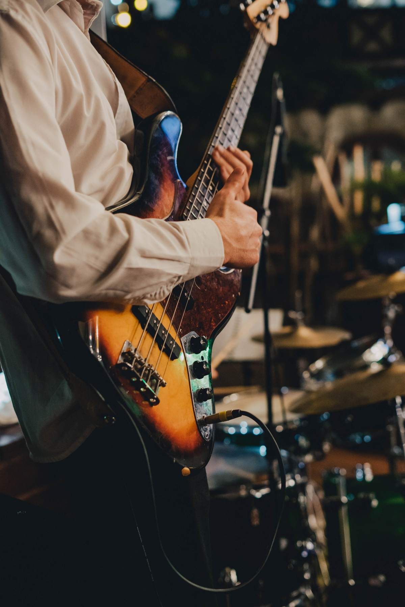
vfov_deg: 39.6
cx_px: 202
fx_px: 844
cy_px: 304
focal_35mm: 50
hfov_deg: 27.0
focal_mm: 50
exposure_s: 1/160
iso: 2500
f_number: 2.8
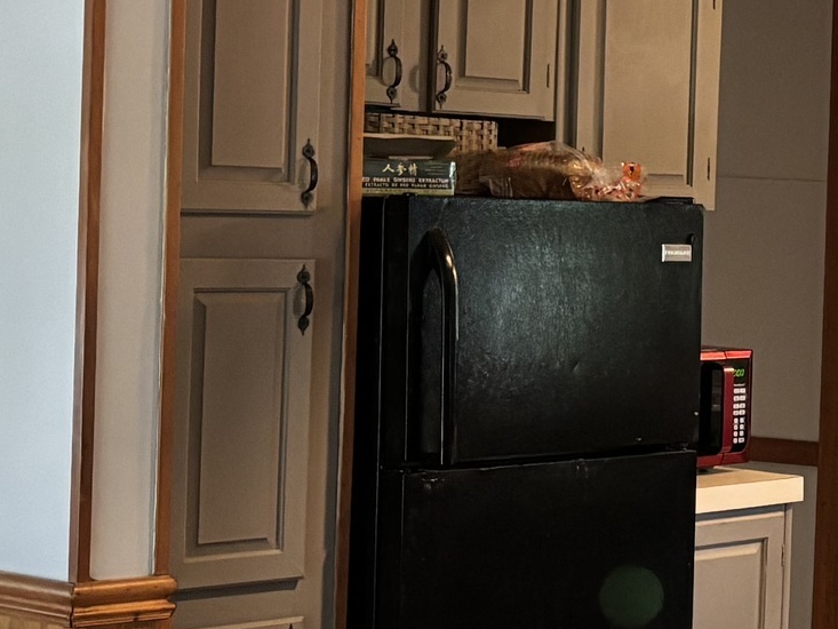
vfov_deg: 13.6
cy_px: 323
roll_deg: -3.2
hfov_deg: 17.1
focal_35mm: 109
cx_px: 1063
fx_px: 2639
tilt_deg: -1.8
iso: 500
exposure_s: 1/40
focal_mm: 5.96
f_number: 1.6
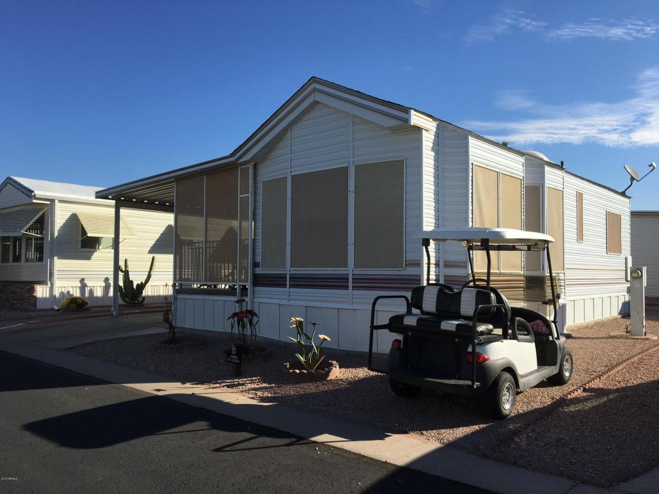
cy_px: 247
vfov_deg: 48.2
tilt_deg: +3.6
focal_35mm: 29
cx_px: 330
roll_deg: -0.1
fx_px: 552
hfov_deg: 61.7
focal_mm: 4.15
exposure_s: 1/1972
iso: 25
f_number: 2.2
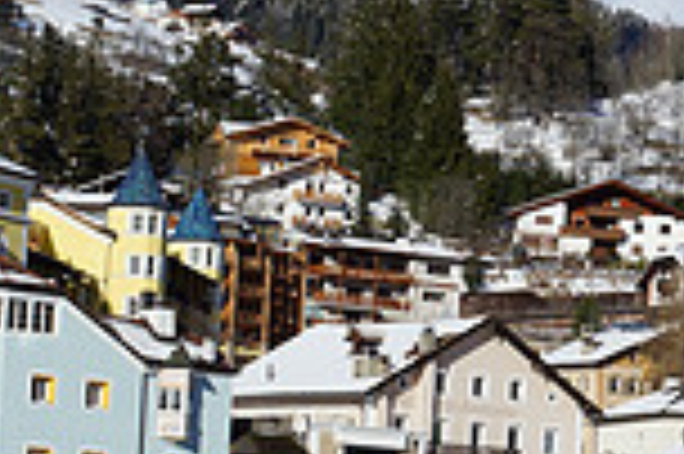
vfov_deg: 8.0
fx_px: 3264
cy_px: 362
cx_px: 945
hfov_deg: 11.6
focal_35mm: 172
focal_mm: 30
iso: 100
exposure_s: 1/640
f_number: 8
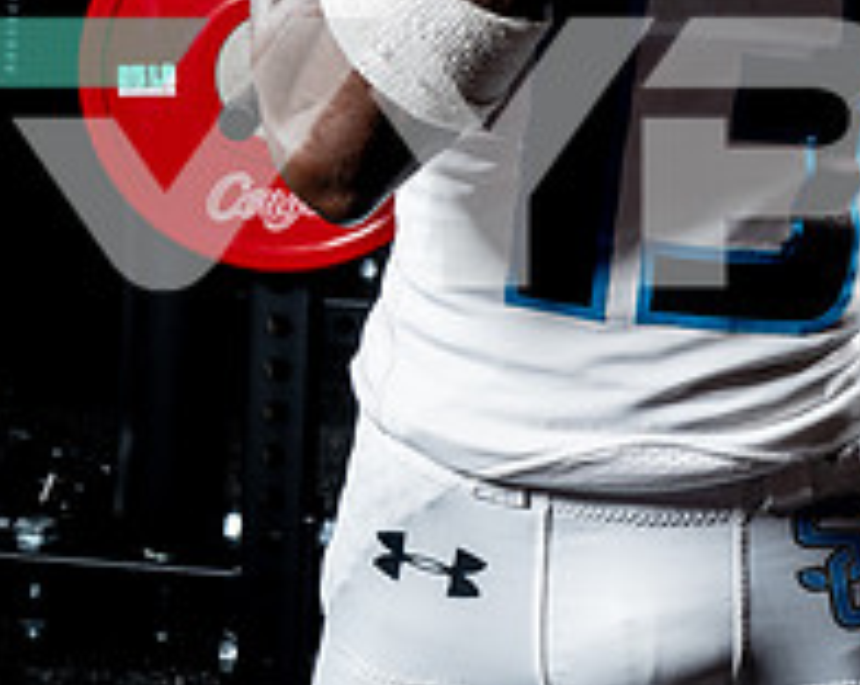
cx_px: 601
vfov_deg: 13.8
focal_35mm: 108
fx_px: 2743
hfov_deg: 17.7
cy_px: -154
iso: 640
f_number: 9
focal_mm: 50
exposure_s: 1/250
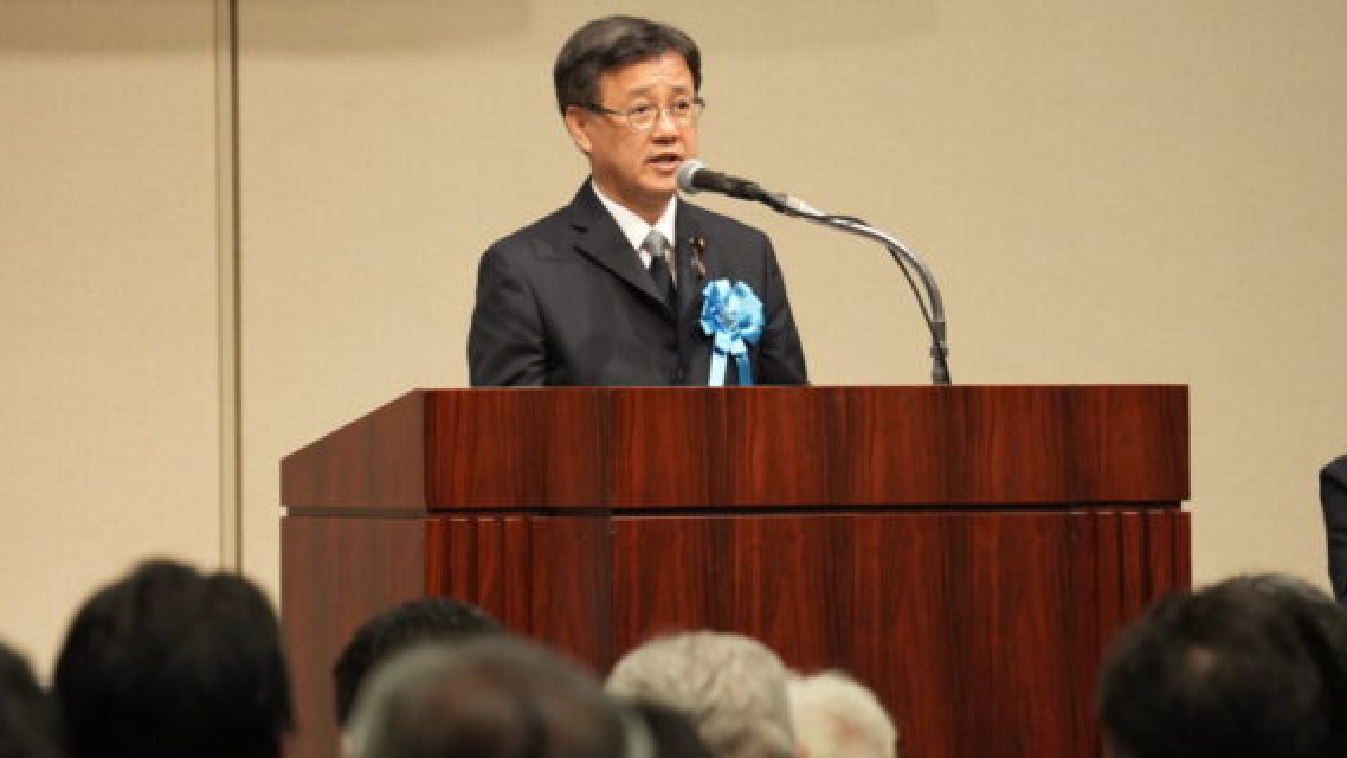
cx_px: 649
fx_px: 10107
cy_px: 304
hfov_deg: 7.6
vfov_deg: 4.3
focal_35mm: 283
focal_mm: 200
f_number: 5.6
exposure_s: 1/125
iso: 2500
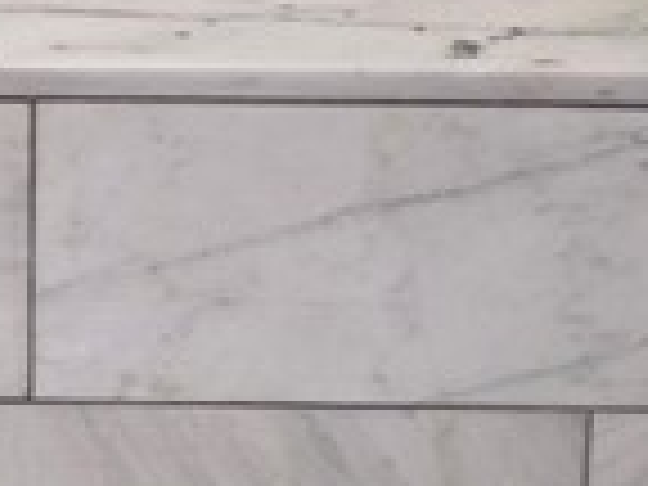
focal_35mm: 164
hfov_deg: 11.8
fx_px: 3070
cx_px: -94
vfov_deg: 8.5
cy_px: -536
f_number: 1.7
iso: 320
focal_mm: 6.3
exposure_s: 1/120
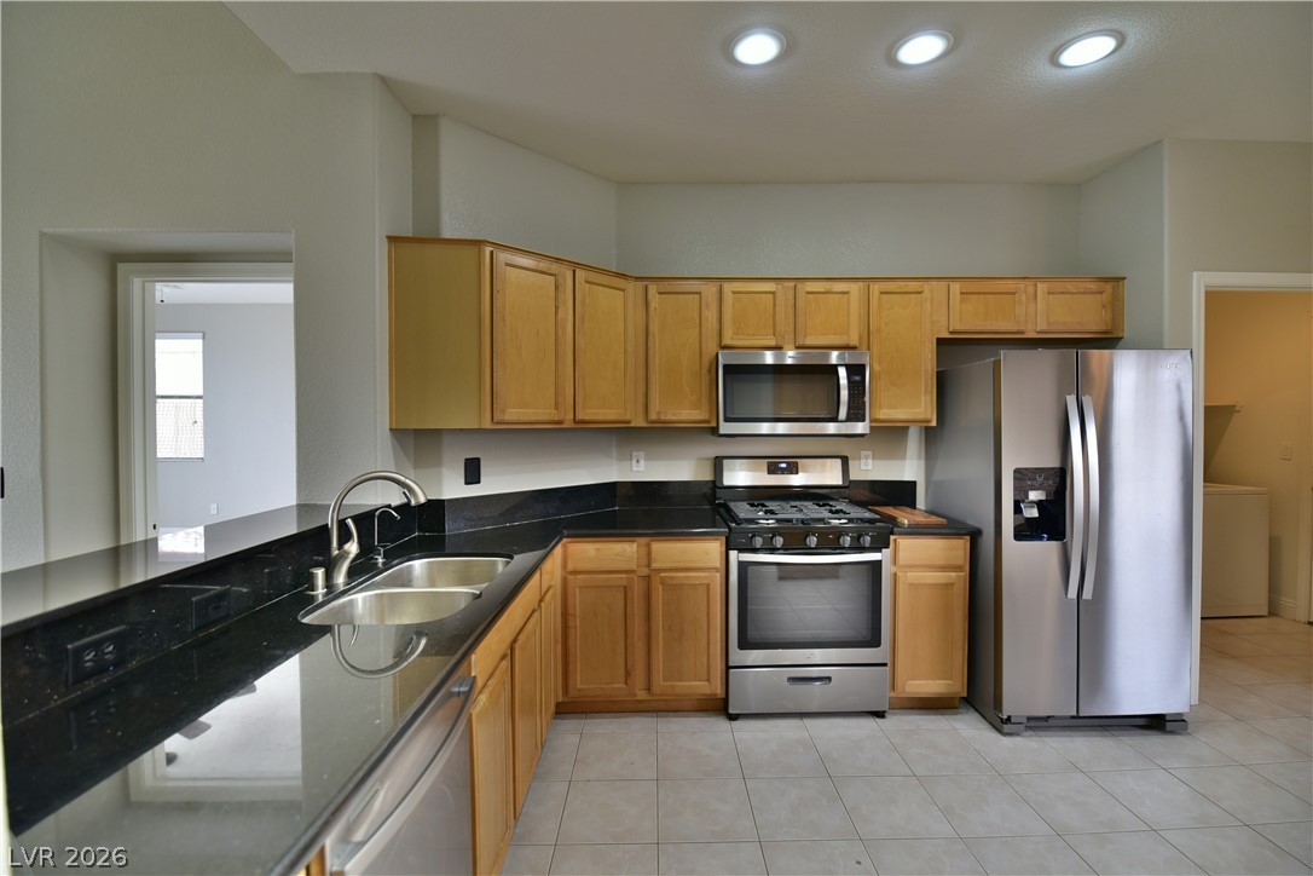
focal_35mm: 15
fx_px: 547
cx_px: 656
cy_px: 438
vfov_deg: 77.3
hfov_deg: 100.4
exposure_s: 1/60
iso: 640
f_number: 2.8
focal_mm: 15
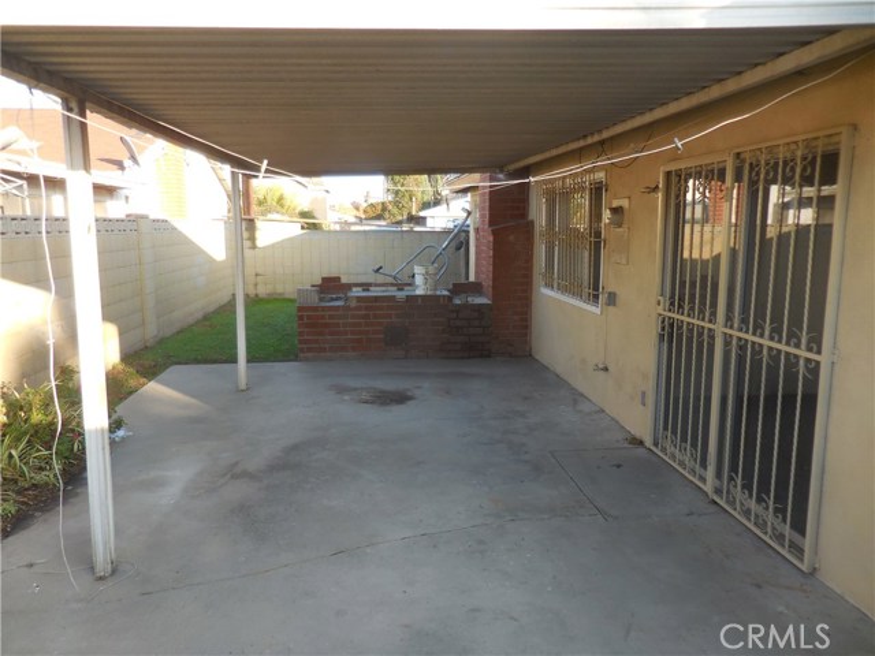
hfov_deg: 69.4
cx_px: 438
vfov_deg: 54.9
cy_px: 328
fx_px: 632
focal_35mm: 25
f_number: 3.3
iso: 125
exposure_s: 1/200
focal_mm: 4.5
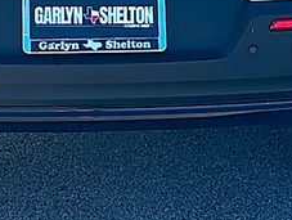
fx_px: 989
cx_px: 81
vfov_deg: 12.1
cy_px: -114
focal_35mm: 117
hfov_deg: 16.7
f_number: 1.78
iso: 80
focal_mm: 6.86
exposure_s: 1/3268
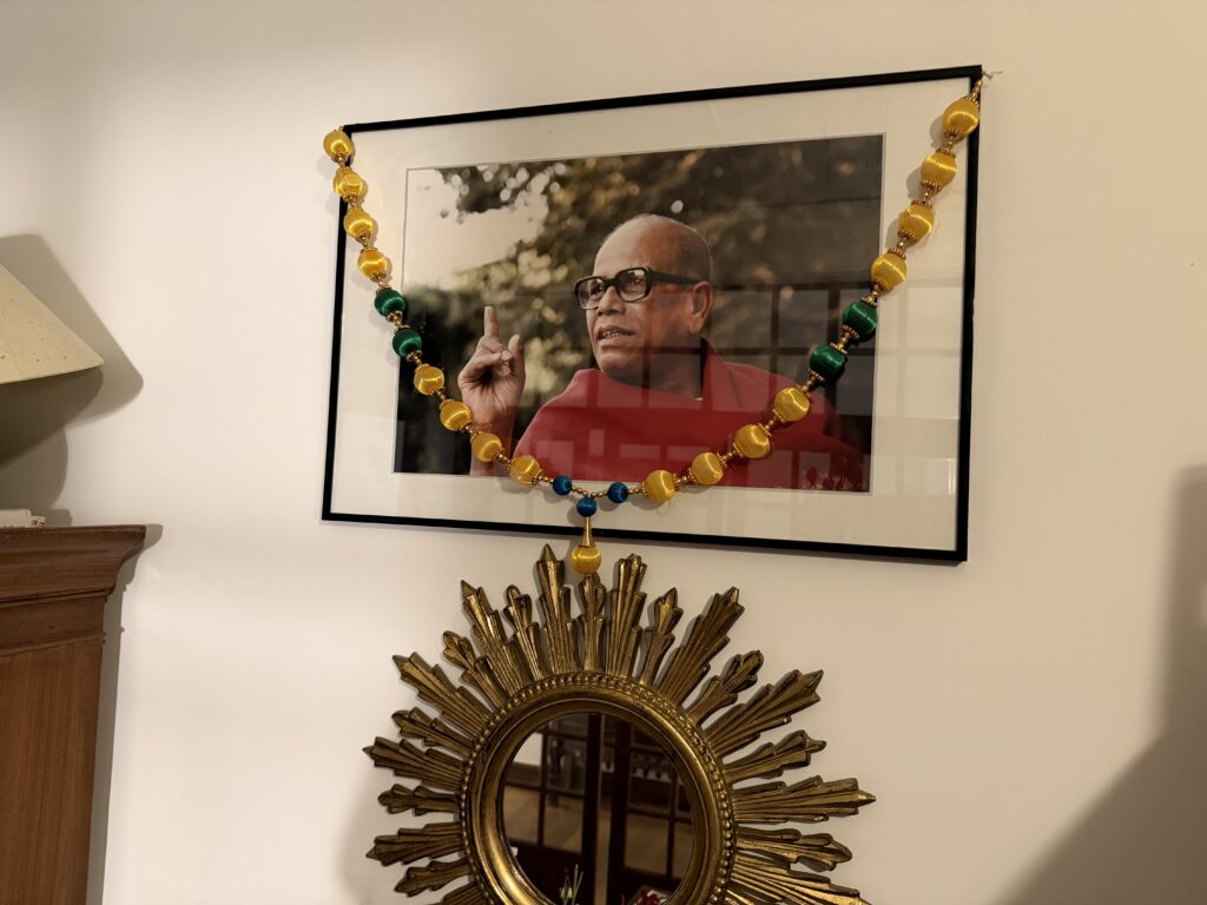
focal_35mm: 24
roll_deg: -2.8
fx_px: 837
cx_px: 604
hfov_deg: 71.6
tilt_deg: +2.7
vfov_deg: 56.8
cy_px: 452
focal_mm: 6.76
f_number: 1.78
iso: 640
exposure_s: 1/33
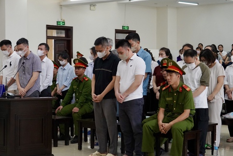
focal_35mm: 73
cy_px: 78
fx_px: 473
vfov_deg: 18.7
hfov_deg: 27.7
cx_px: 100
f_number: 5
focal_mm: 55
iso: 5000
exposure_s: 1/320
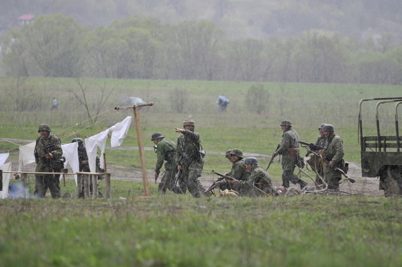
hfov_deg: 6.9
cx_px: 201
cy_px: 134
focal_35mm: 300
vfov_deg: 4.6
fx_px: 3345
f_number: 4
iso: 280
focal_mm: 200
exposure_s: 1/320
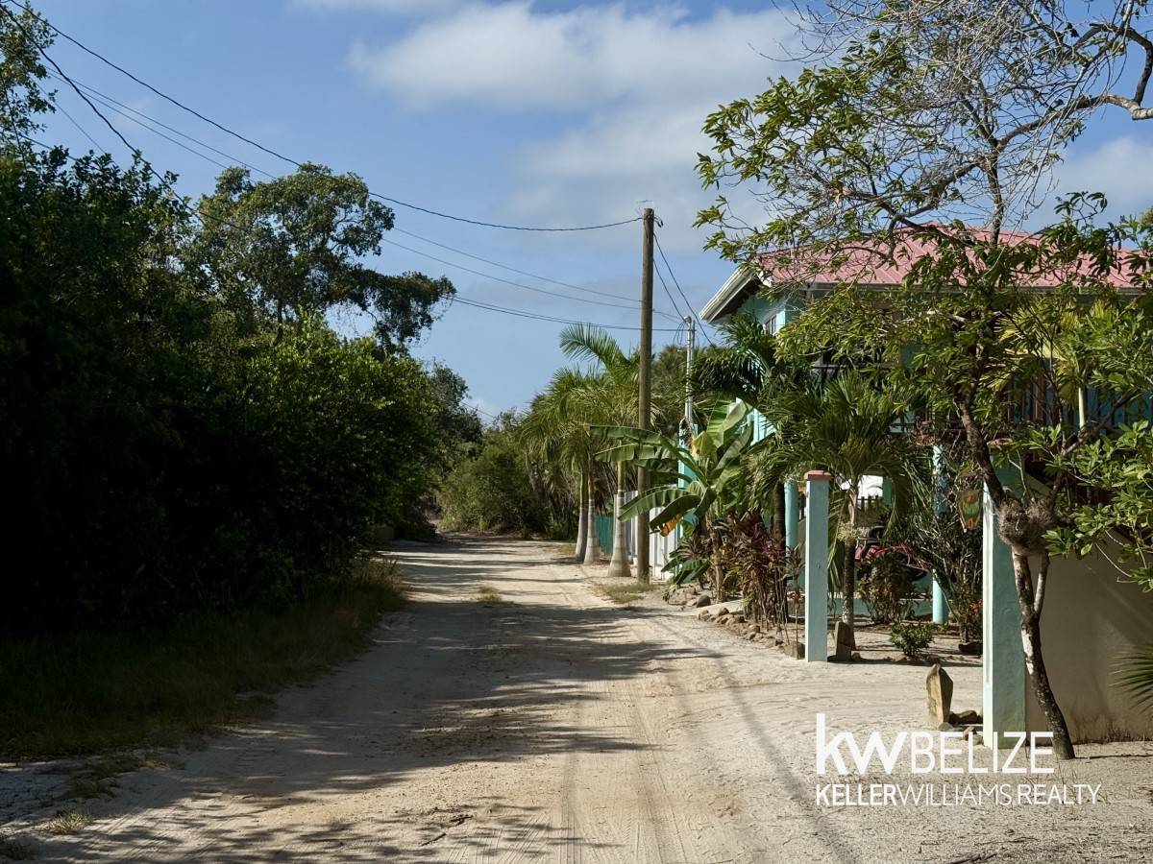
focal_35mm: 48
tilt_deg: +1.0
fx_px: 1599
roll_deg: -2.2
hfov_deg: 39.7
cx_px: 576
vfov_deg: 30.3
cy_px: 432
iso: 64
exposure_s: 1/11364
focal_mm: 6.76
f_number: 1.78
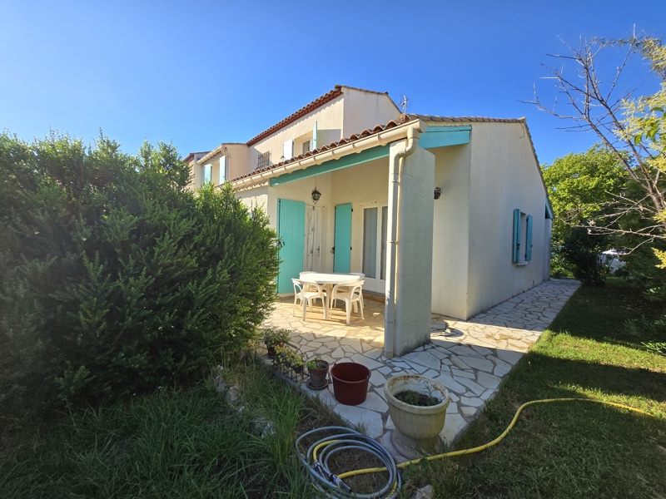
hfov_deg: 106.2
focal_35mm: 13
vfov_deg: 89.9
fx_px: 250
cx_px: 333
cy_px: 250
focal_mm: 1.7
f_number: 2.2
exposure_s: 1/636
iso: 25
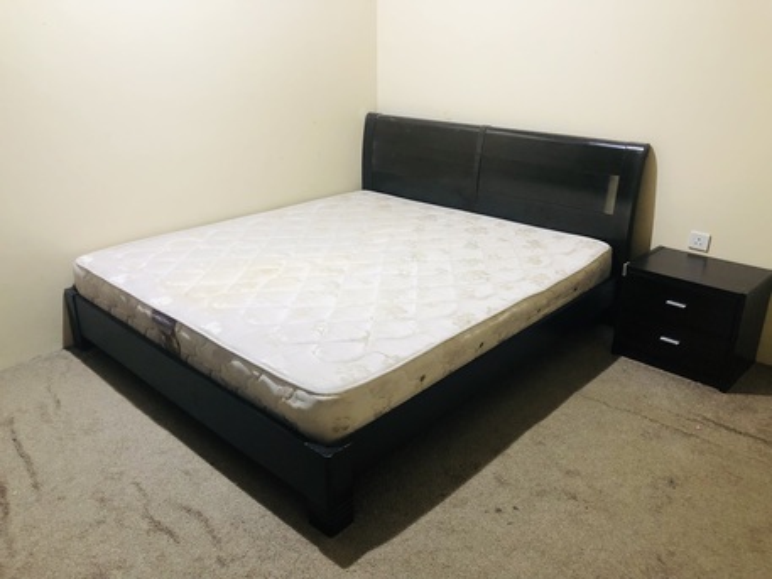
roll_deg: +0.1
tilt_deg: -22.0
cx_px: 386
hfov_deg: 63.4
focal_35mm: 28
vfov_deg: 49.8
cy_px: 290
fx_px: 625
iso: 64
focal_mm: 3.99
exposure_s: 1/15
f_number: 1.8
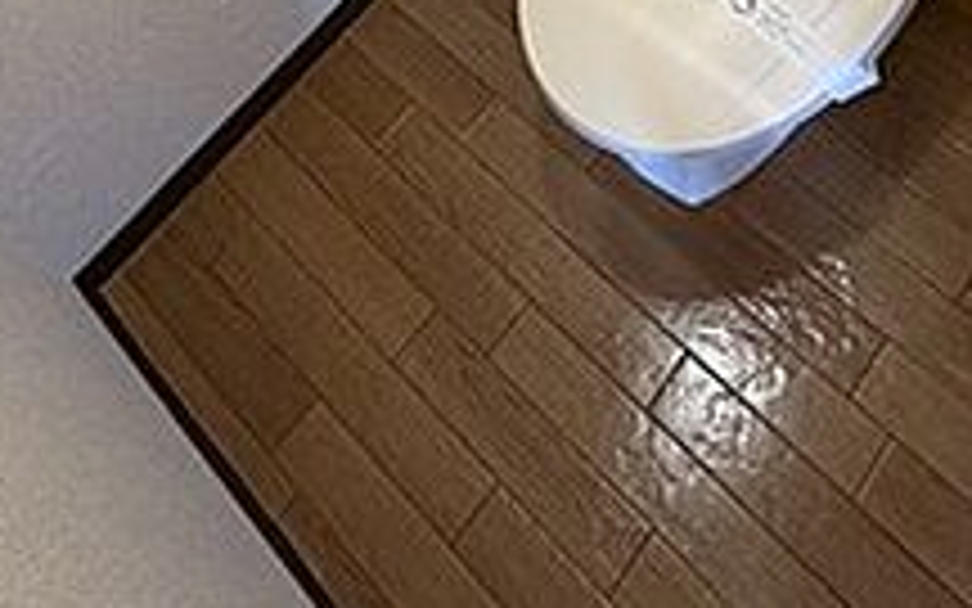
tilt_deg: -49.5
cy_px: -315
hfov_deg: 45.2
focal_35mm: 44
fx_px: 1166
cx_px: 544
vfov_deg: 23.2
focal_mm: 2.22
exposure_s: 1/60
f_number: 2.2
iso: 250
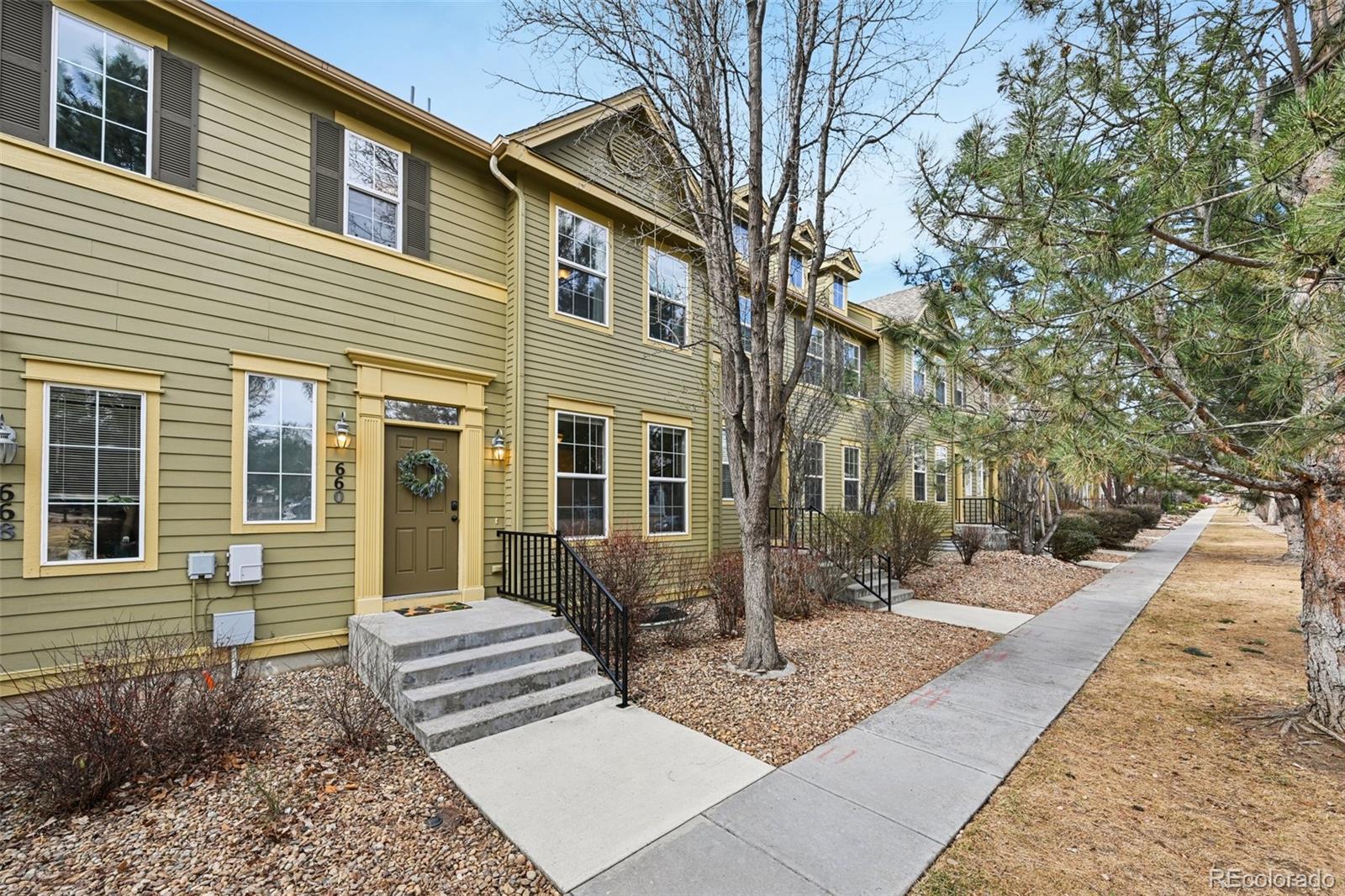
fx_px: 523
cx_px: 672
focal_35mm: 14
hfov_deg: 104.3
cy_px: 448
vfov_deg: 81.2
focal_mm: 14
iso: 64
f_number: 11
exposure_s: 1/20
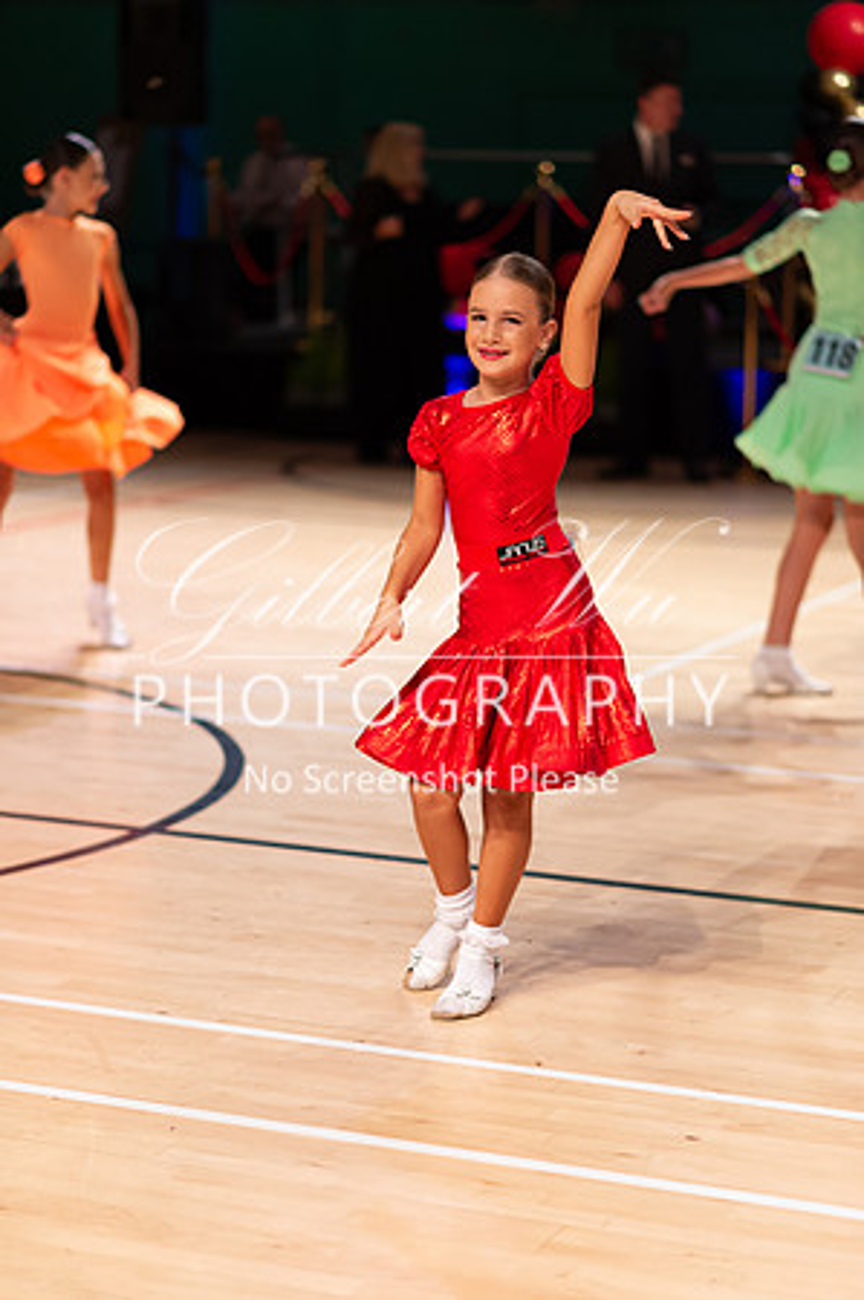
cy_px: 650
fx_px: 3067
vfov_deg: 23.9
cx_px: 432
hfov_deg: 16.0
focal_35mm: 85
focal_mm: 85
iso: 3200
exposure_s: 1/640
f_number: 1.8
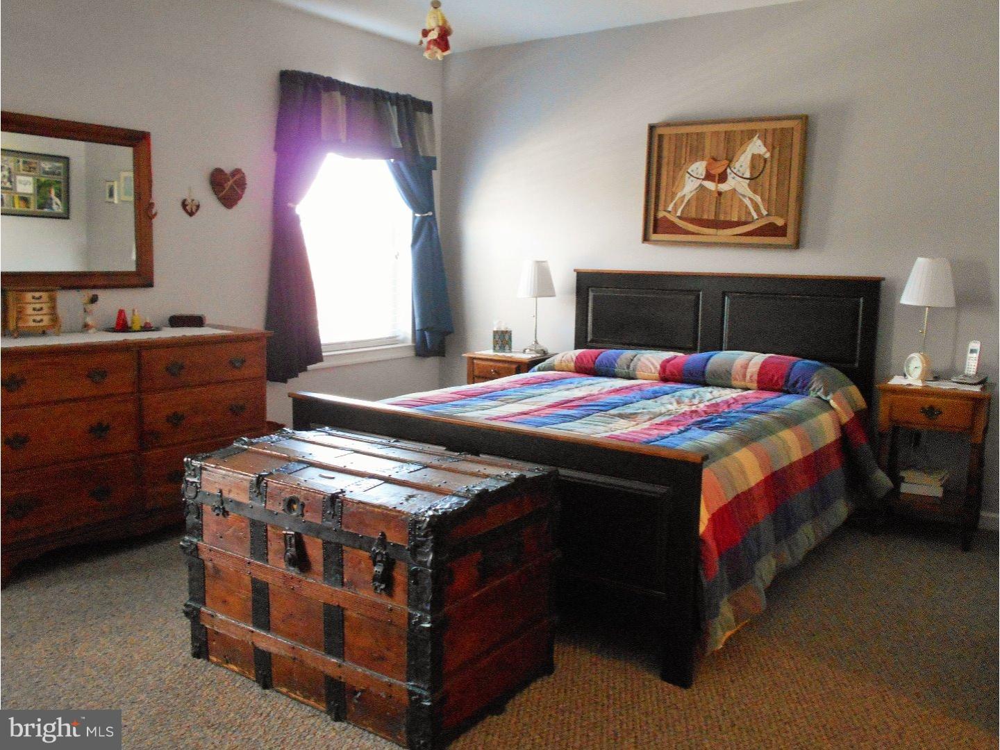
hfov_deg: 63.4
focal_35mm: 28
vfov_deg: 49.7
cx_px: 500
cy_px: 375
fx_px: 809
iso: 400
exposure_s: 1/25
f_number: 3.4
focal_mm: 5.1
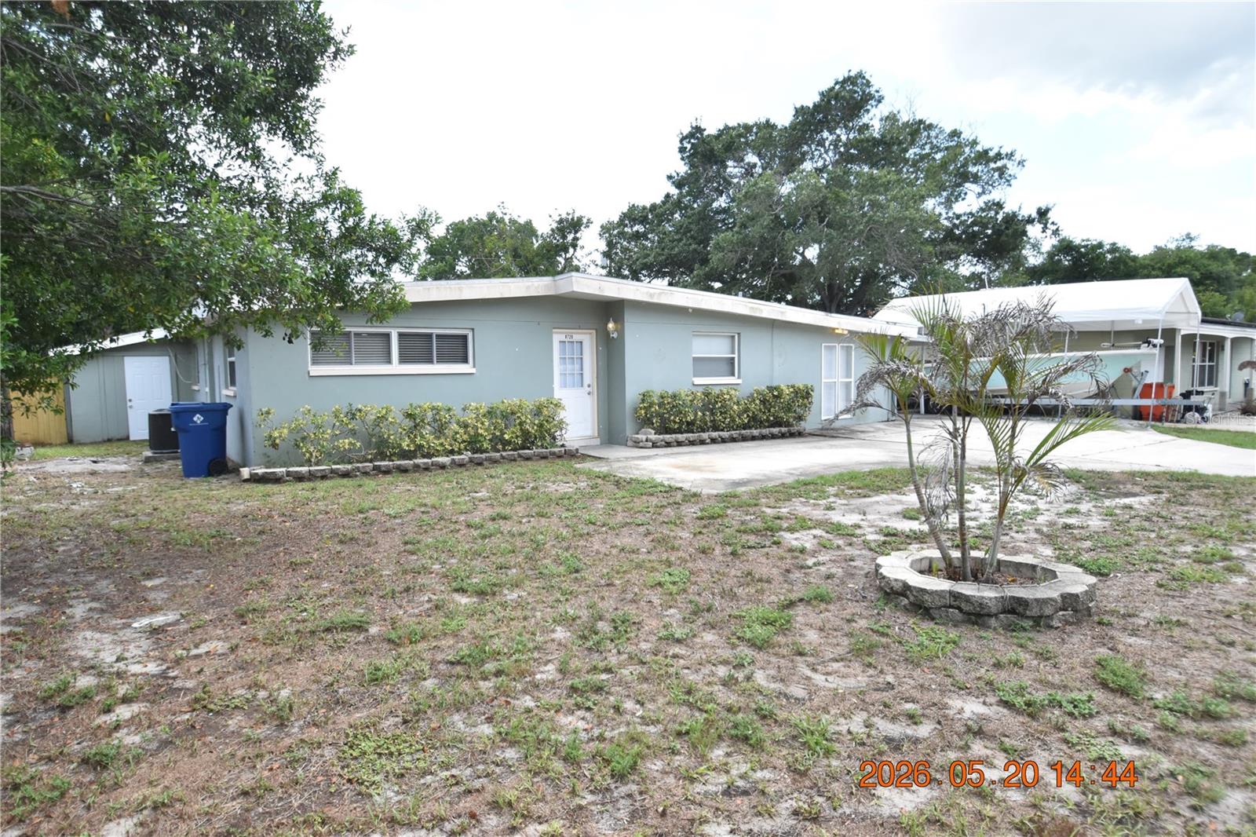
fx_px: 680
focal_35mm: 20
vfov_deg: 63.2
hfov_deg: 85.4
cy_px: 418
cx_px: 628
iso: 800
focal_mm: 13
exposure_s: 1/2000
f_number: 3.8
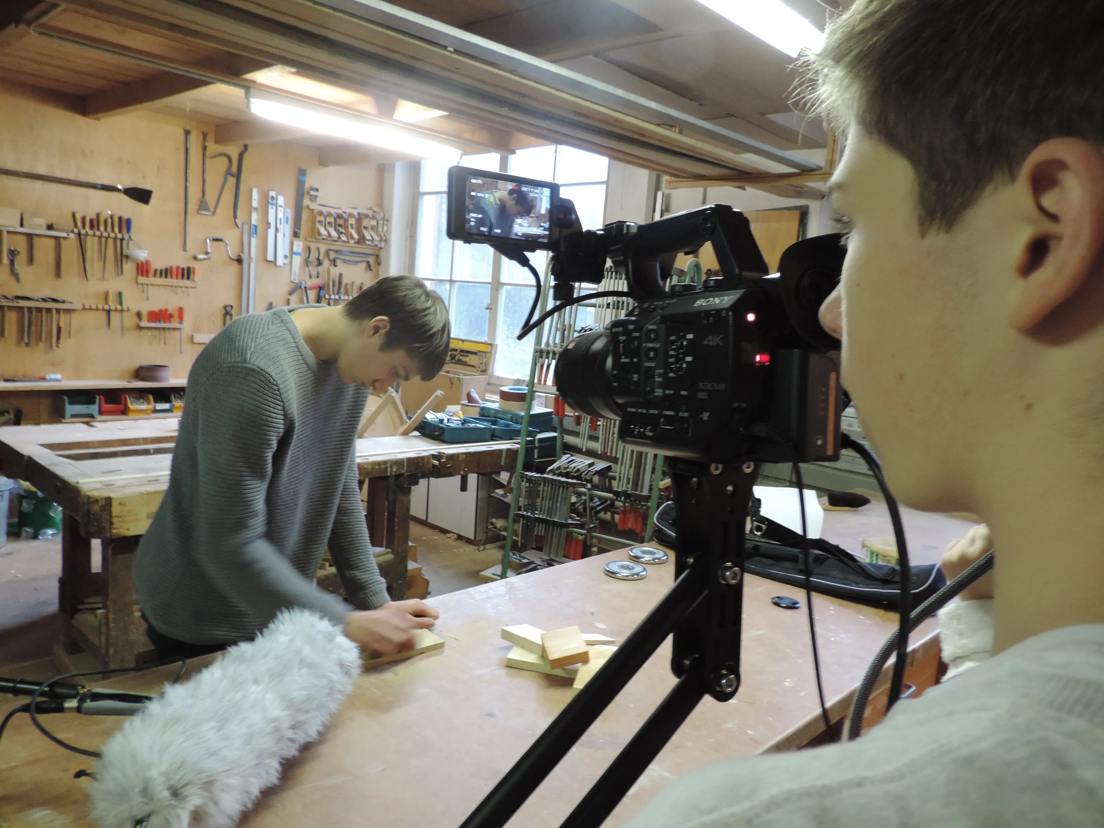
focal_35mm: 24
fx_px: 765
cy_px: 414
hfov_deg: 71.6
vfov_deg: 56.8
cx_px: 552
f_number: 3
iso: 400
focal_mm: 4.3
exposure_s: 1/20
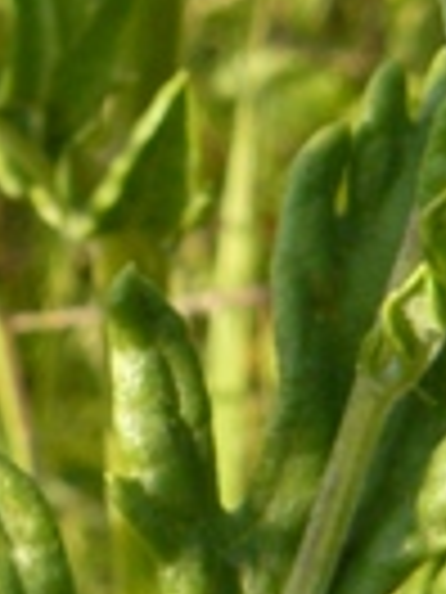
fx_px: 3041
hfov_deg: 8.3
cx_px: -95
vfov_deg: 11.0
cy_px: -32
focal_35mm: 177
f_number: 5.6
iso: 100
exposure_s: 1/125
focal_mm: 6
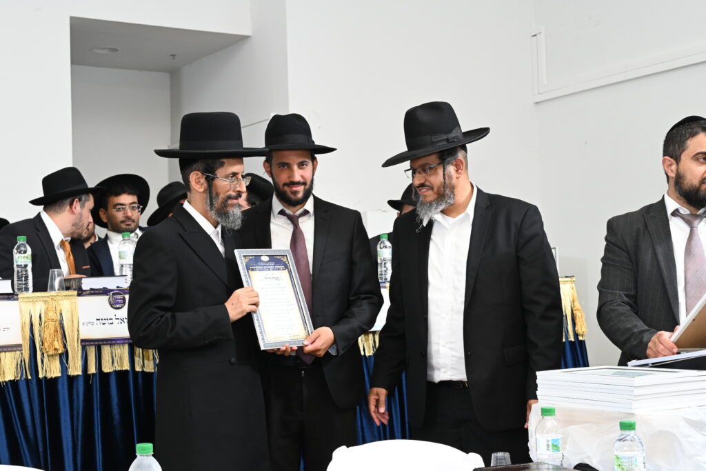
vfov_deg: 25.5
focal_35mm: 53
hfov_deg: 37.5
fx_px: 1039
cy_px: 236
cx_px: 353
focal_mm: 53
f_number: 9
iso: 2000
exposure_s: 1/125
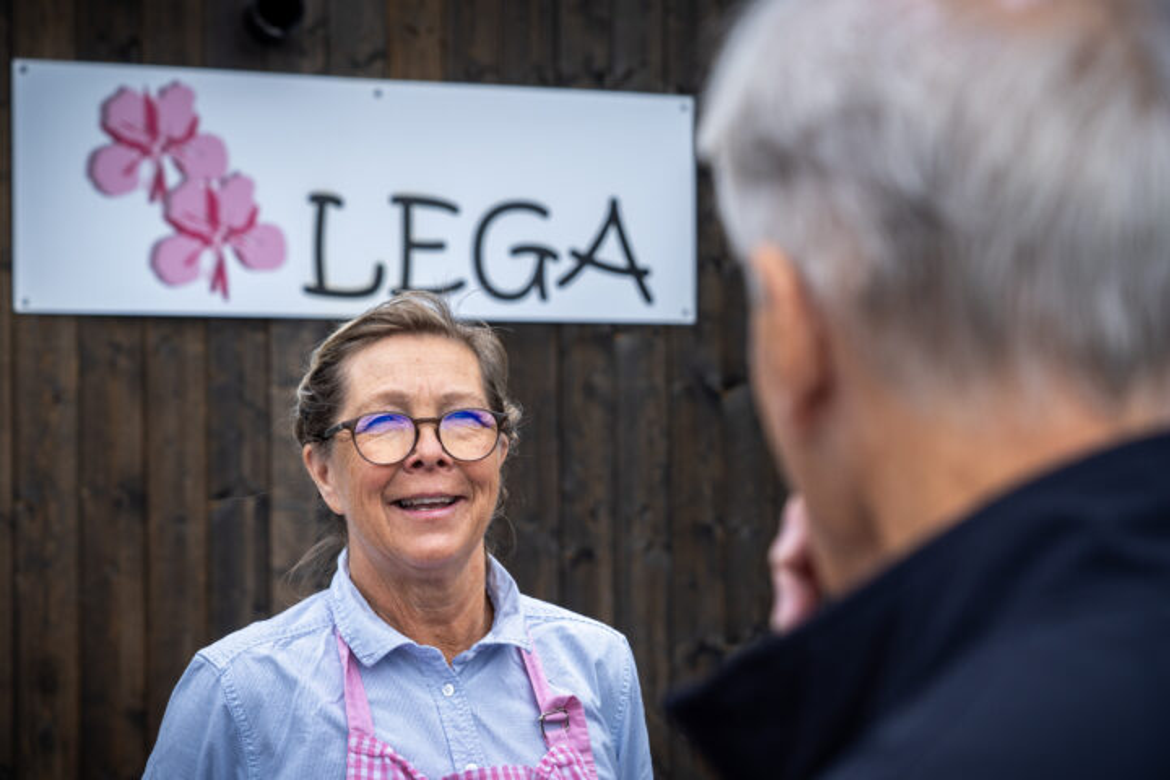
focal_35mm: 68
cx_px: 585
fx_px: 2210
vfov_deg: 20.0
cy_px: 390
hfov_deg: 29.7
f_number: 5
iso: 200
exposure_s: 1/400
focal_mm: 68
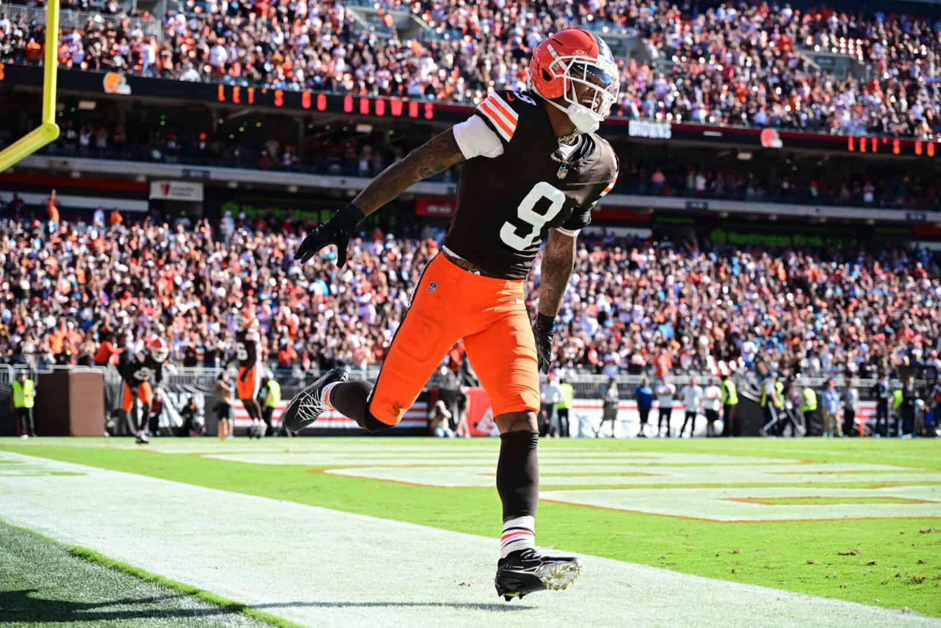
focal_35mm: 71
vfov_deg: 19.2
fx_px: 1856
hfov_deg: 28.5
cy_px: 314
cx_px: 470
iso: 1000
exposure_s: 1/4000
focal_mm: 71
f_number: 4
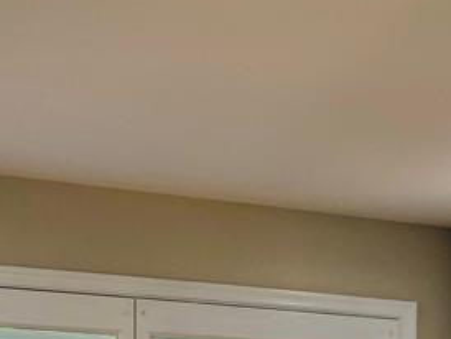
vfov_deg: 14.0
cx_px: 566
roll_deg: -2.5
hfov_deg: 18.9
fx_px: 1265
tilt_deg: -5.5
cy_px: 563
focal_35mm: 97
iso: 64
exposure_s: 1/121
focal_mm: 4.25
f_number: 1.8
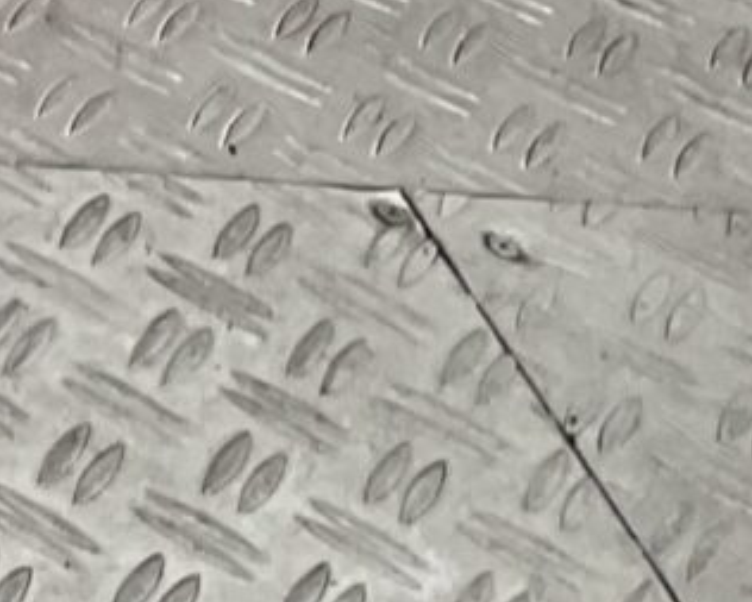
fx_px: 5098
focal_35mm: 229
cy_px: -1311
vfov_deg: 6.1
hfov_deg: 7.3
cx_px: -1661
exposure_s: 1/120
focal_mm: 3
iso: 20
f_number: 1.8
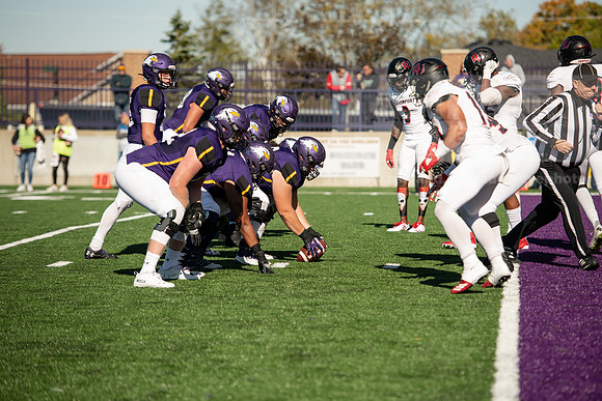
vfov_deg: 8.6
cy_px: 200
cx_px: 301
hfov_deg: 12.8
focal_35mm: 160
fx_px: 2676
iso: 160
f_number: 3.5
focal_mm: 160
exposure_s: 1/2000
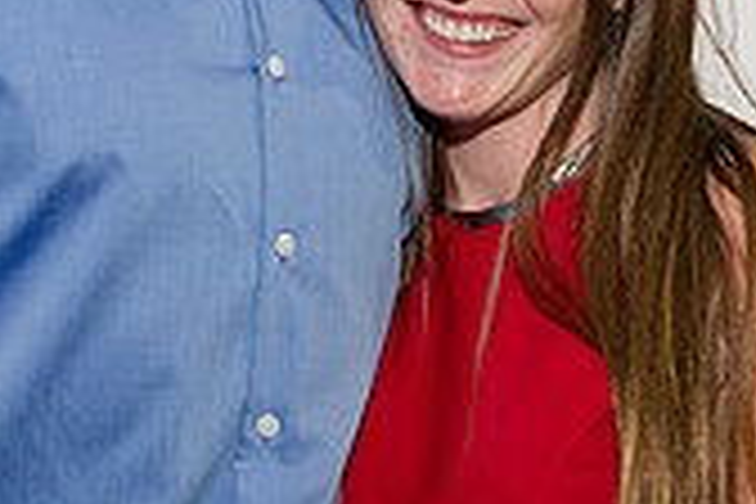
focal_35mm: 179
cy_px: 50
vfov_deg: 7.6
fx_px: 3759
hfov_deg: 11.5
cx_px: 544
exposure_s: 1/125
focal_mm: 52
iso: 800
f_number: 3.5
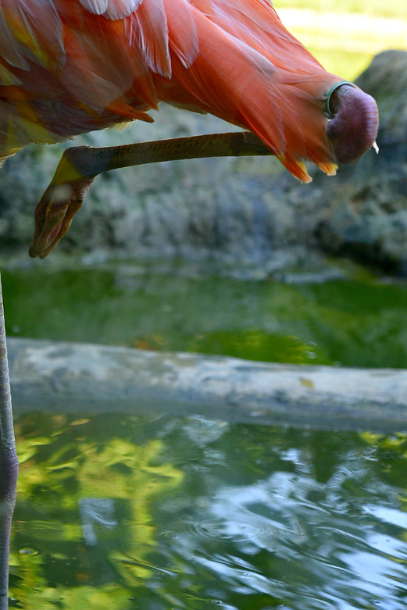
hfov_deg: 10.7
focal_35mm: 127
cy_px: 86
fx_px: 2153
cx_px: 48
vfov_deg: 16.0
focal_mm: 62
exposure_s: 1/125
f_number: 5.6
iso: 400
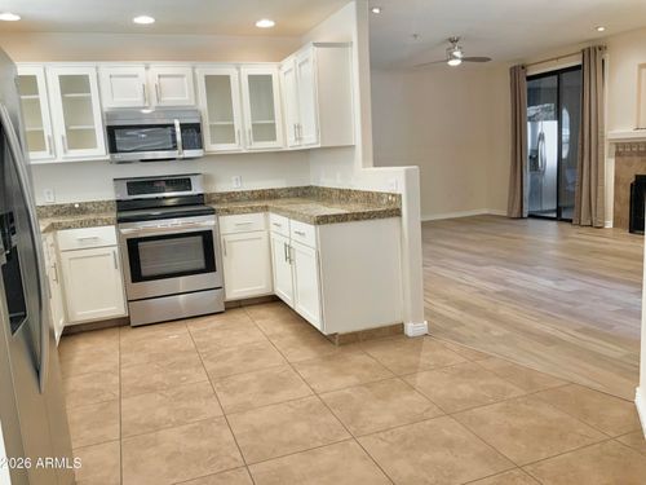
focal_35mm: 29
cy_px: 242
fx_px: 541
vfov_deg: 48.2
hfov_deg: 61.7
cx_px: 323
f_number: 1.8
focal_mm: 3
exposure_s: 1/60
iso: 80
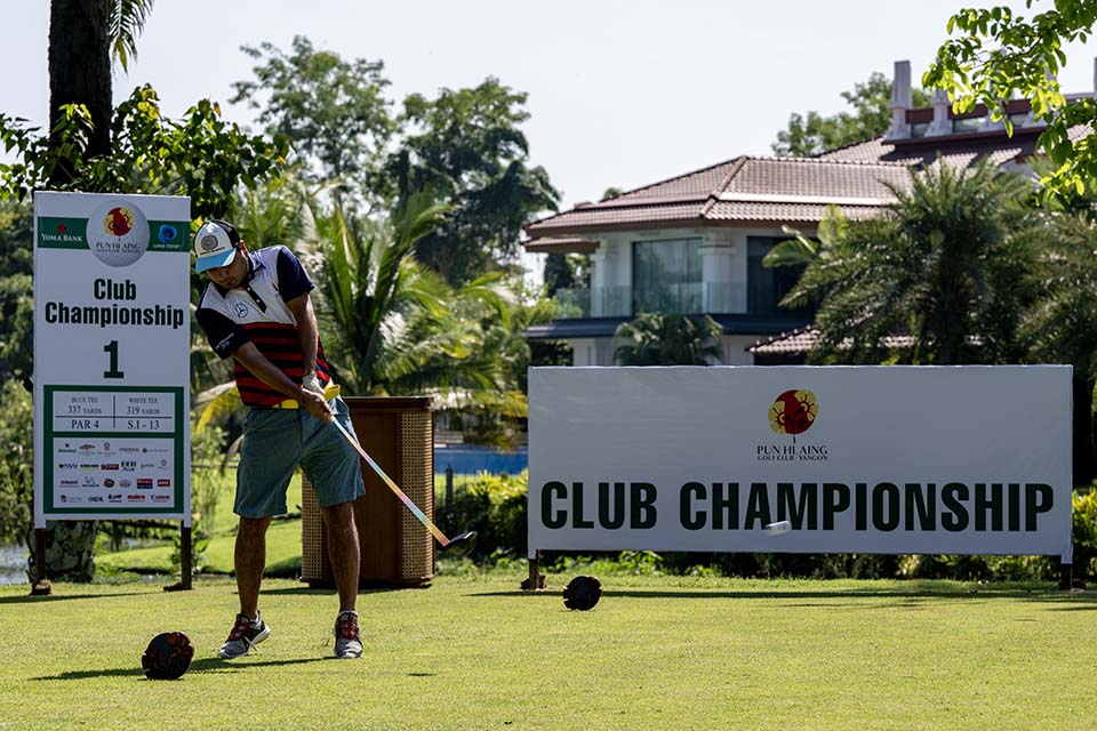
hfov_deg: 18.6
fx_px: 3352
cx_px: 548
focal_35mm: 110
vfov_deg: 12.5
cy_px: 366
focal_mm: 110
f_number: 6.3
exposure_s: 1/800
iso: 200
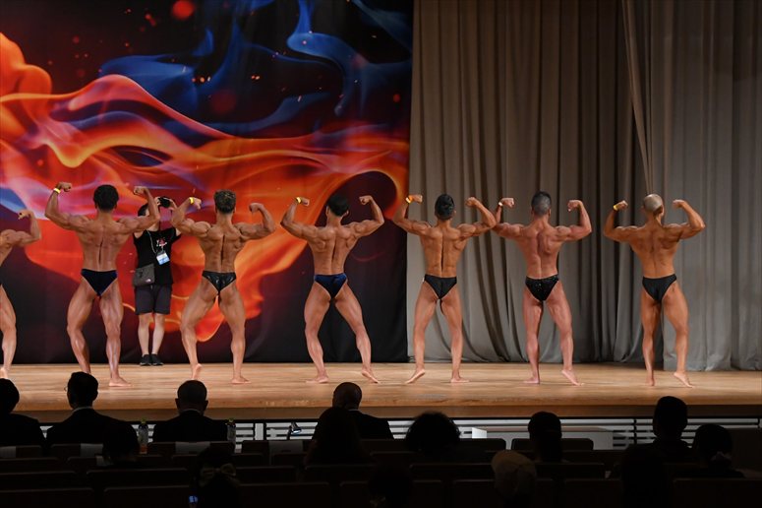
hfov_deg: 19.5
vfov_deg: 13.0
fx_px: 2221
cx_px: 381
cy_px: 254
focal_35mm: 105
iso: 3200
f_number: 5.6
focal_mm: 70
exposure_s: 1/400
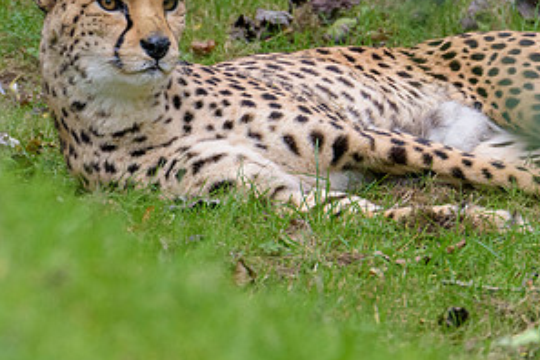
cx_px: 320
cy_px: 110
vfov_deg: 1.1
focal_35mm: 1229
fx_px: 18434
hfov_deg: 1.7
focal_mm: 400
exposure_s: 1/800
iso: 1600
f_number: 5.6
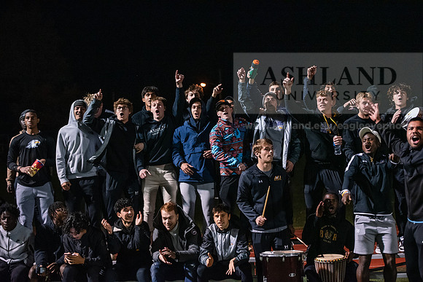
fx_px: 823
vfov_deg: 19.5
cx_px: 212
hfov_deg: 28.8
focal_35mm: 70
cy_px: 141
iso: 8000
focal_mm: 70
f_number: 2.8
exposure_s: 1/400
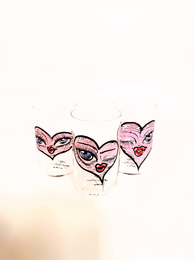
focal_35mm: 24
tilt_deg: -20.8
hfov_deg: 56.8
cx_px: 98
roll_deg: -0.3
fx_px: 180
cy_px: 130
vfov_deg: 71.6
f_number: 1.78
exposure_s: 1/385
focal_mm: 6.76
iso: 80
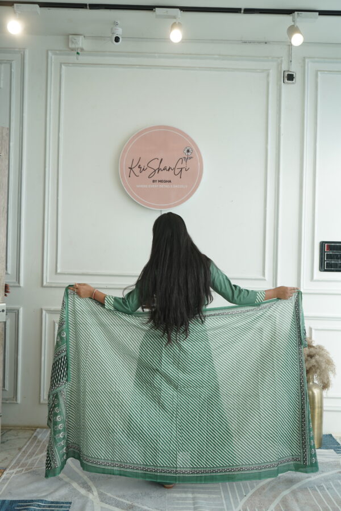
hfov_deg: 38.9
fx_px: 483
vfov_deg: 55.8
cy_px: 256
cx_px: 170
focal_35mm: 34
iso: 200
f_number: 5.6
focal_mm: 34
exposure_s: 1/100
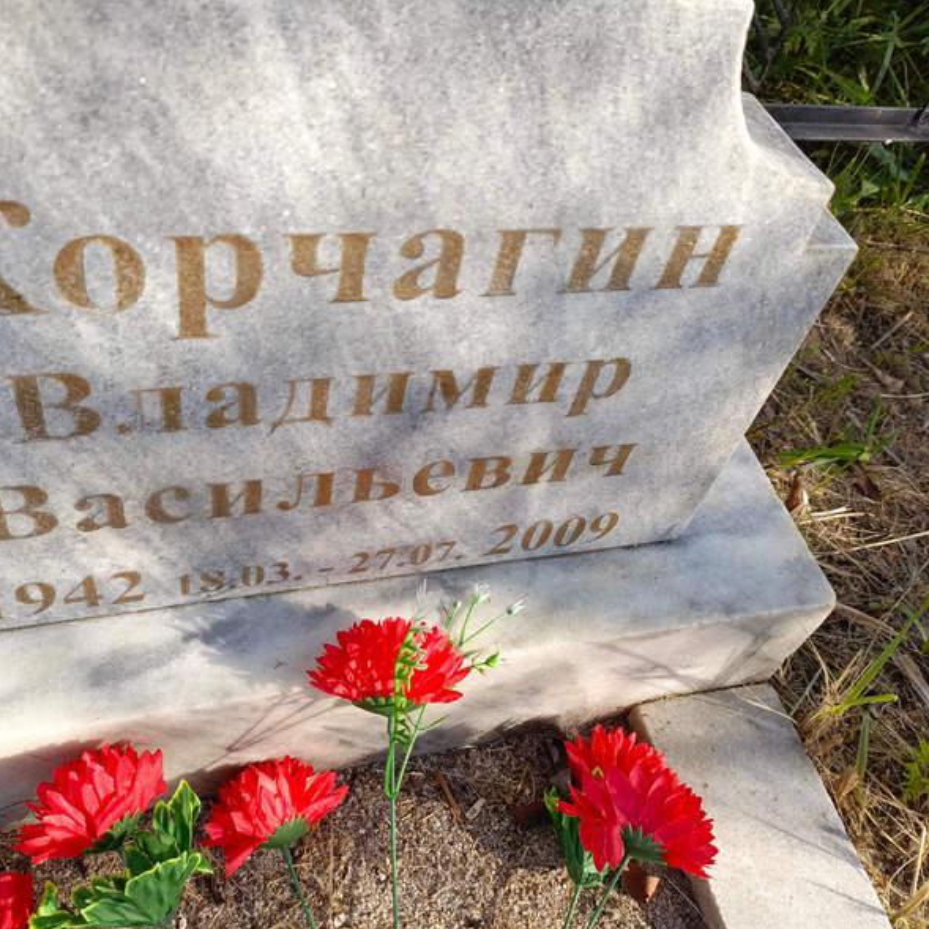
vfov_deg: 54.0
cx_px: 453
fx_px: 911
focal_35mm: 30
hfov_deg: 54.0
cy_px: 472
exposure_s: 1/498
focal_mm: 4.76
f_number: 1.69
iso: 114
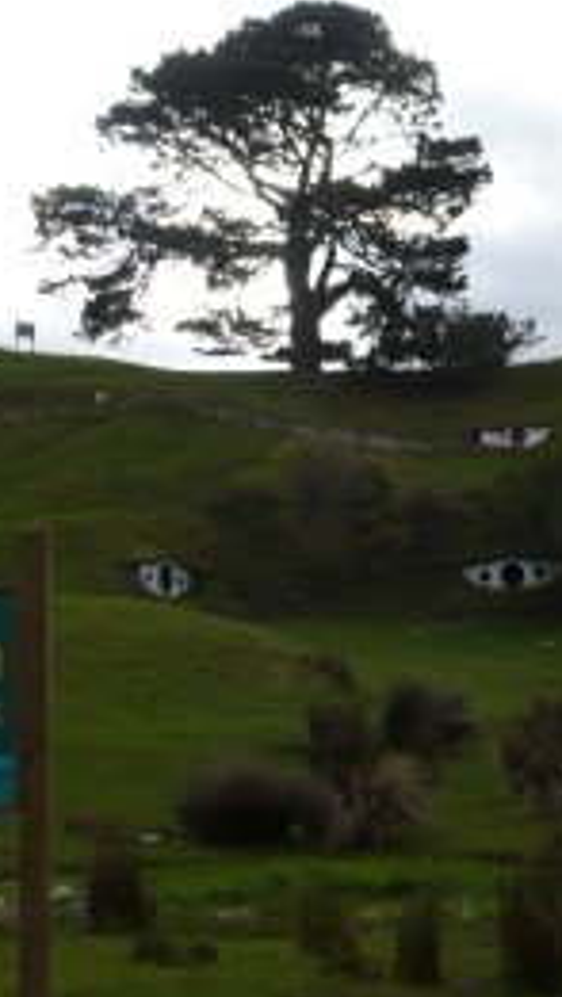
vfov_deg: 28.9
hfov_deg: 16.5
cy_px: 441
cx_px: 317
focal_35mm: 73
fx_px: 1932
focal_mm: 5.8
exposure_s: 1/400
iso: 100
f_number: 2.8
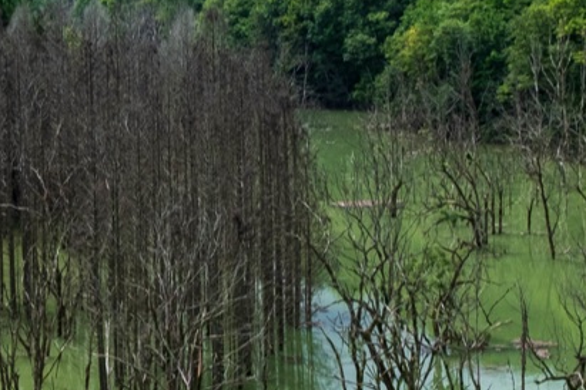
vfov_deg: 12.1
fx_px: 1839
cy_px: 101
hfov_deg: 18.1
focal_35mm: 113
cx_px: 200
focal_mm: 19.6
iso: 200
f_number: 3.6
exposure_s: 1/1250
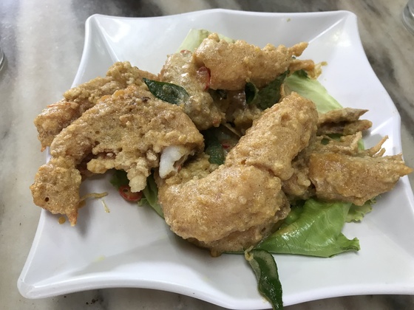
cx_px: 207
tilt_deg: -57.3
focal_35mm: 28
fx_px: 335
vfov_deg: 49.7
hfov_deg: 63.4
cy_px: 155
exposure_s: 1/33
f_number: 1.8
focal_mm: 3.99
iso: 32
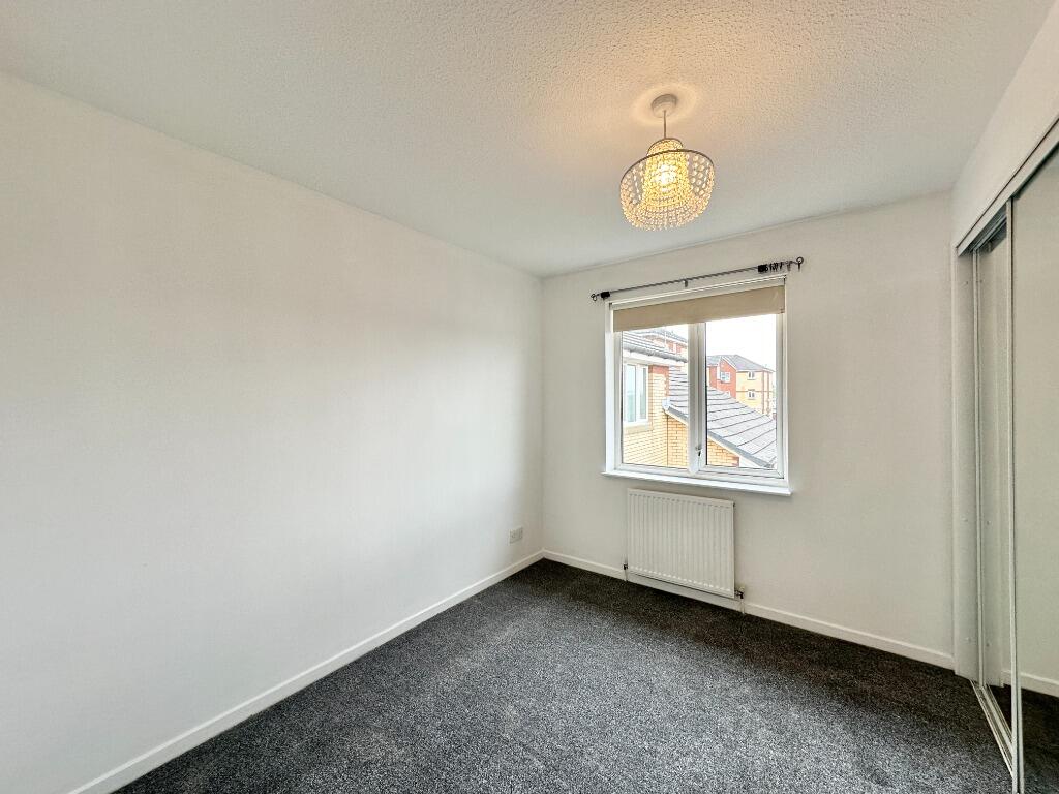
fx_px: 428
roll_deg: +0.7
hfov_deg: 102.1
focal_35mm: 14
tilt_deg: +0.8
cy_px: 397
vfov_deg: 85.7
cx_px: 530
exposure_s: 1/100
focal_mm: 2.22
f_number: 2.2
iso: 64
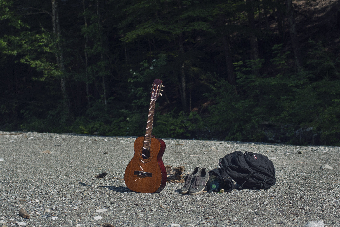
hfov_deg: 27.0
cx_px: 170
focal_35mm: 75
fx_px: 709
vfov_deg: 18.2
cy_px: 114
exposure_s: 1/500
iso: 100
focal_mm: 50
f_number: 5
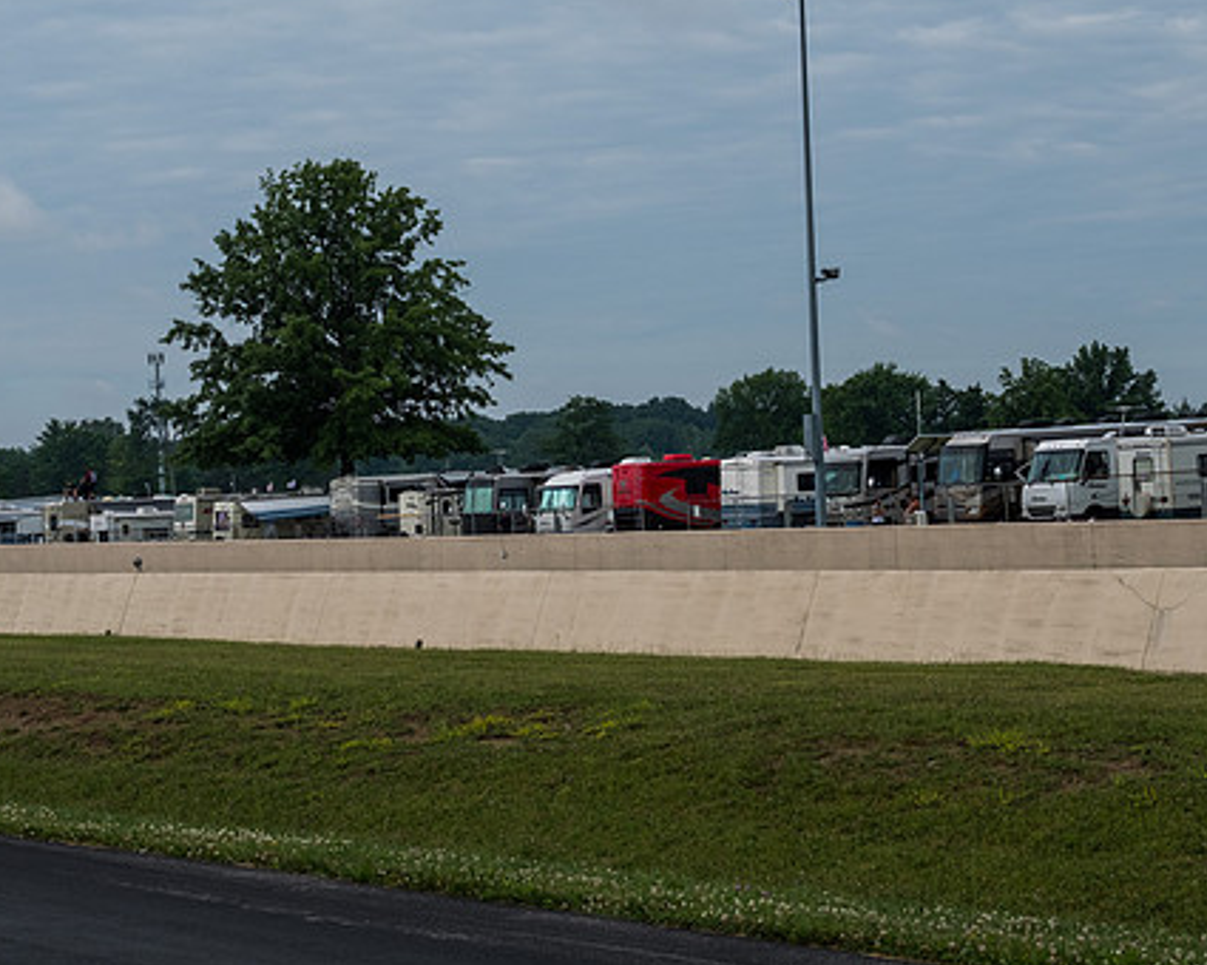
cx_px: 625
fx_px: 3429
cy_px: 464
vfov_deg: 16.0
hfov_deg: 20.0
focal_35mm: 96
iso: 400
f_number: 9
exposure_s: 1/680
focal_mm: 50
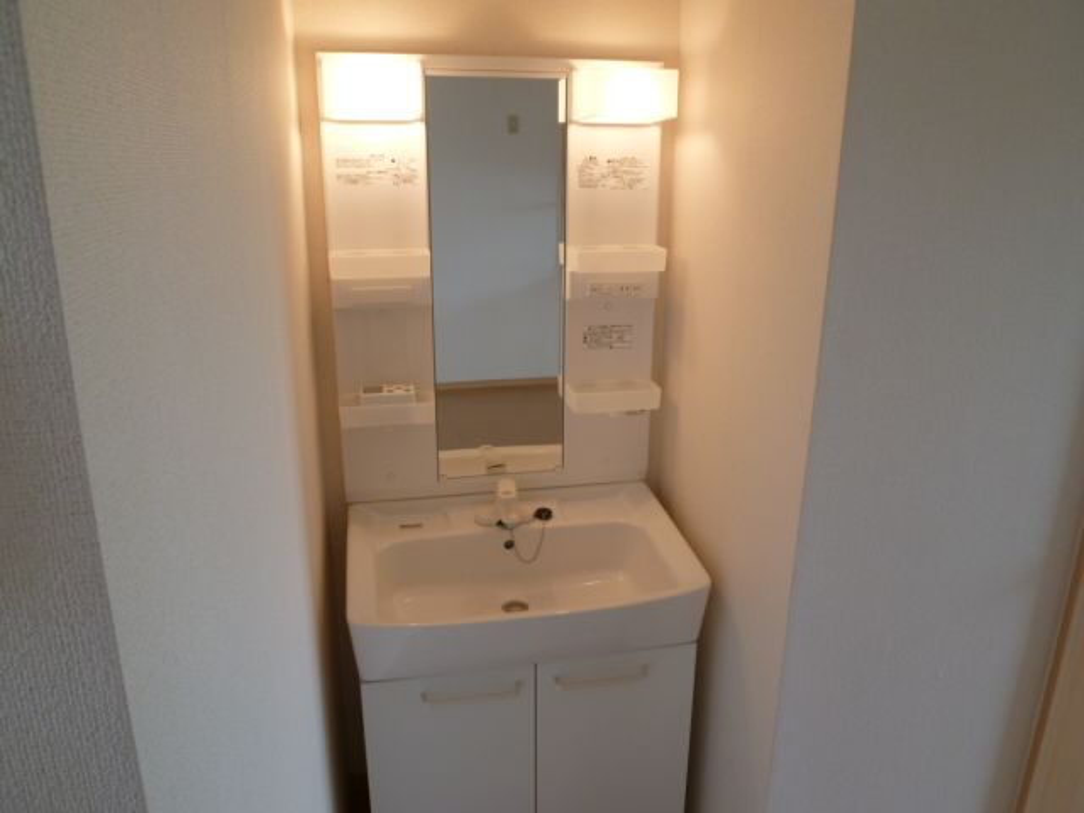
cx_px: 542
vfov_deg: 54.9
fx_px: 783
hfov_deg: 69.4
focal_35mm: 25
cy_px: 406
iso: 80
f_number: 2.8
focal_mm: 4.5
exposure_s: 1/30
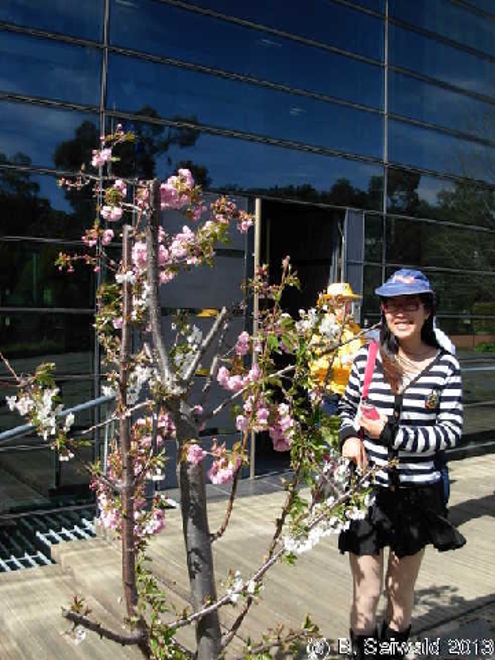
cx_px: 248
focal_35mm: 38
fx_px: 725
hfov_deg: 37.7
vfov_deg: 49.0
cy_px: 330
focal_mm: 6.3
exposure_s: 1/813
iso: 79
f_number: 2.9
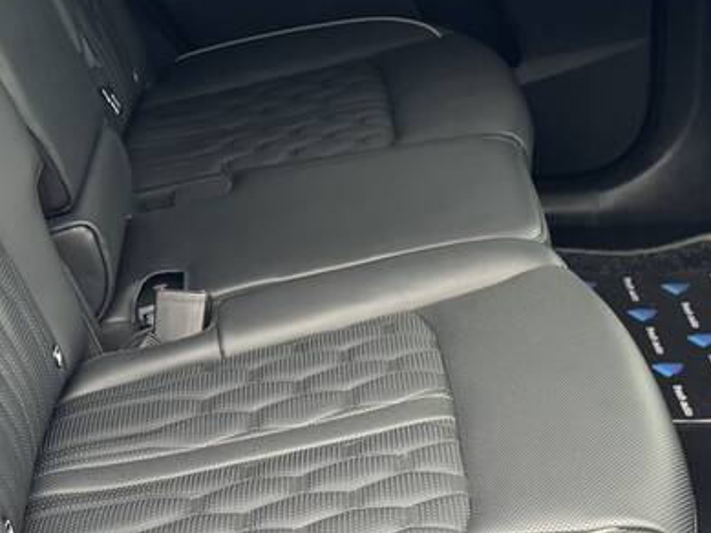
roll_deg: +0.8
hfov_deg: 26.3
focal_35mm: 74
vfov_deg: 19.9
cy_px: 246
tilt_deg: -24.7
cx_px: 424
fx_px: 1520
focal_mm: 6.76
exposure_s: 1/60
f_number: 1.78
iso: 250
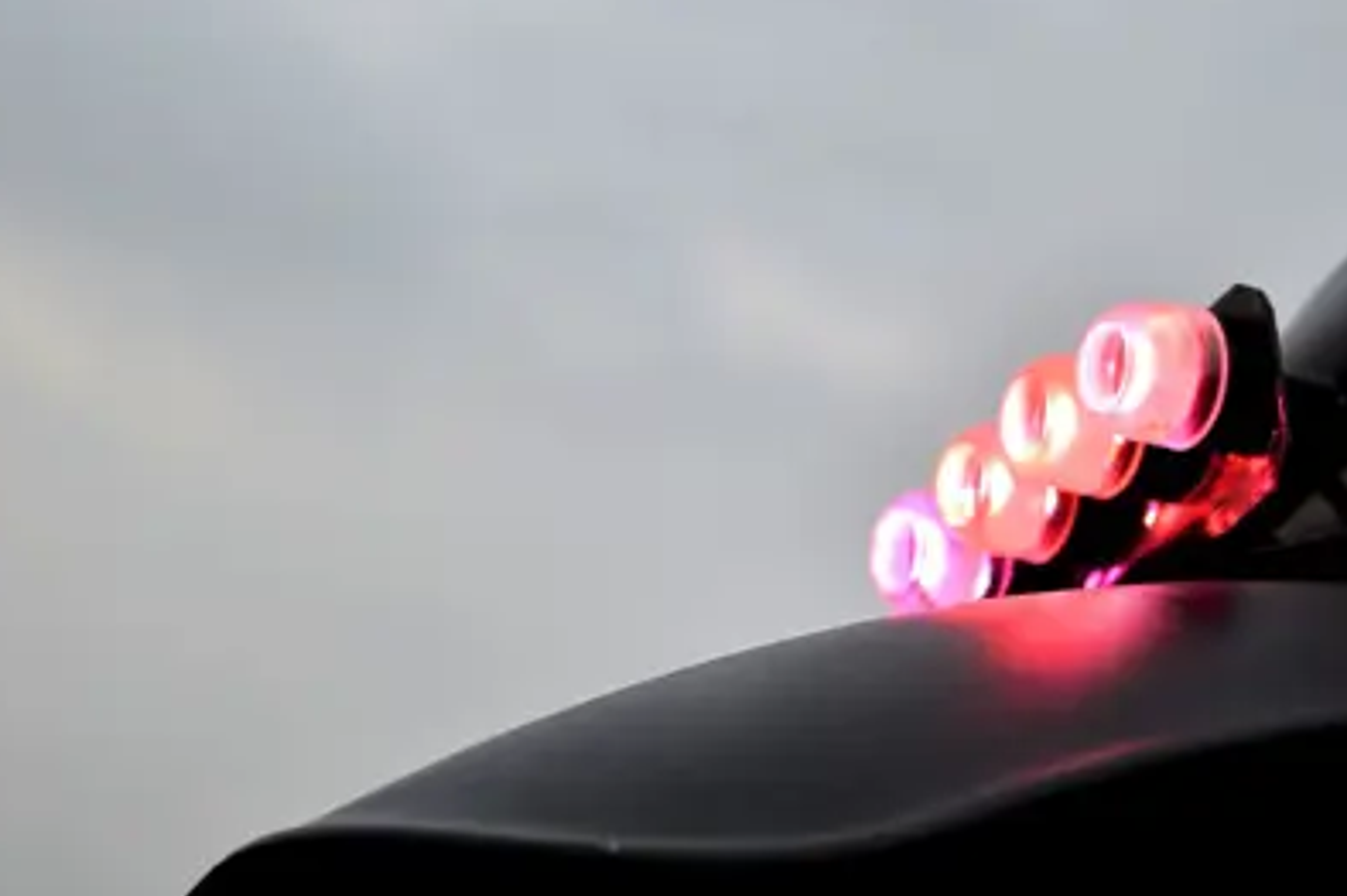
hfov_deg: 18.5
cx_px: 940
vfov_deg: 12.4
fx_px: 4112
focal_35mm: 110
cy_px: 598
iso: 200
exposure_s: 1/125
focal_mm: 50
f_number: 5.6
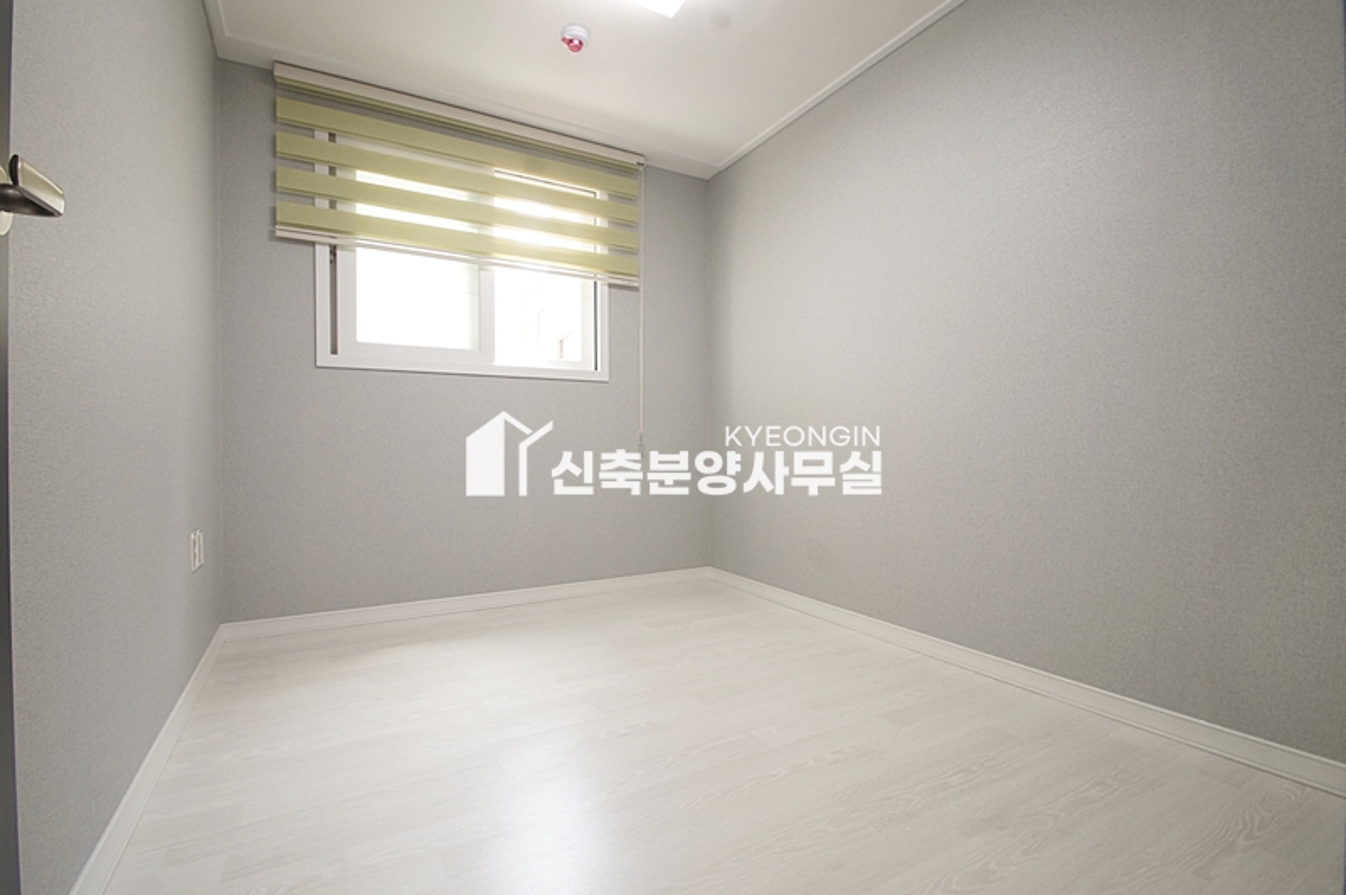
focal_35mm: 15
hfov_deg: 100.4
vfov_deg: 77.2
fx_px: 560
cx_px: 673
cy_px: 448
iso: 800
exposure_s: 1/20
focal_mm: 10
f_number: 9
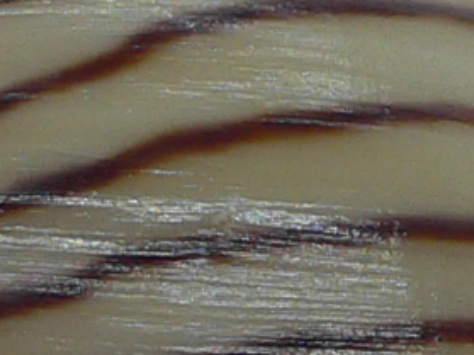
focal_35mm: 253
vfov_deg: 5.8
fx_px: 3463
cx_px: 340
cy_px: 431
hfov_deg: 7.8
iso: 80
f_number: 2.8
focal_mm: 4.6
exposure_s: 1/60
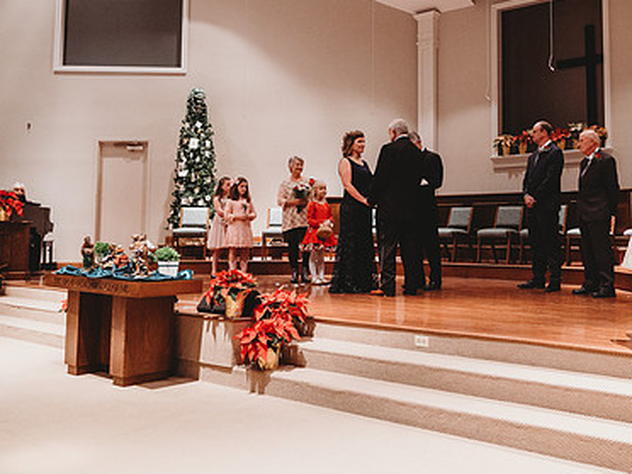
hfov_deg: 50.7
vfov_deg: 39.3
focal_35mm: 36
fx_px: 657
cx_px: 406
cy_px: 166
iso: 2500
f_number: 4
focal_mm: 24
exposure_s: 1/200
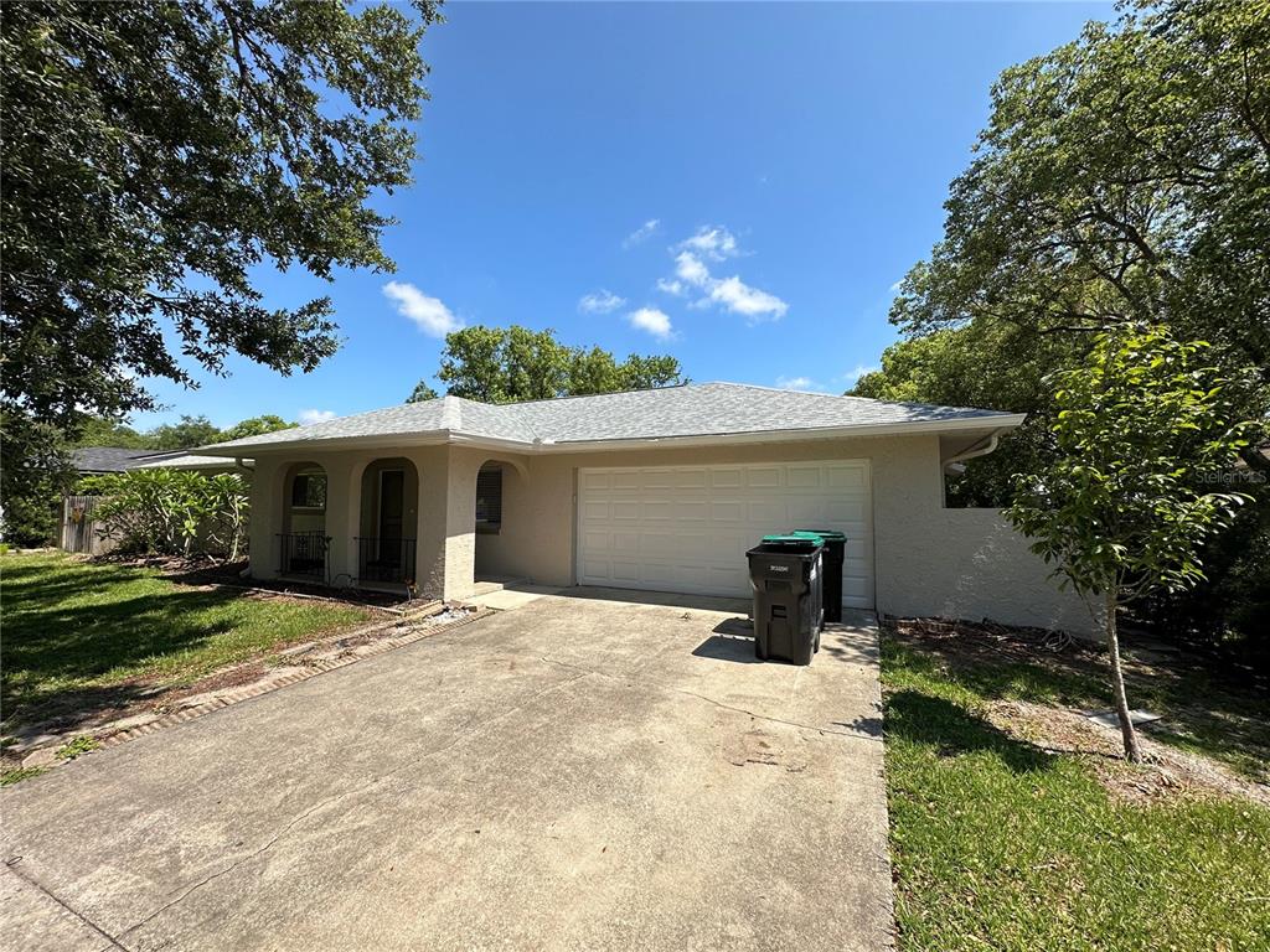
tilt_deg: +3.1
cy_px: 476
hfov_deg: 102.1
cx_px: 635
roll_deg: -0.1
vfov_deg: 85.7
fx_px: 514
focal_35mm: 14
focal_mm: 2.22
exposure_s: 1/1949
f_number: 2.2
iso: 50
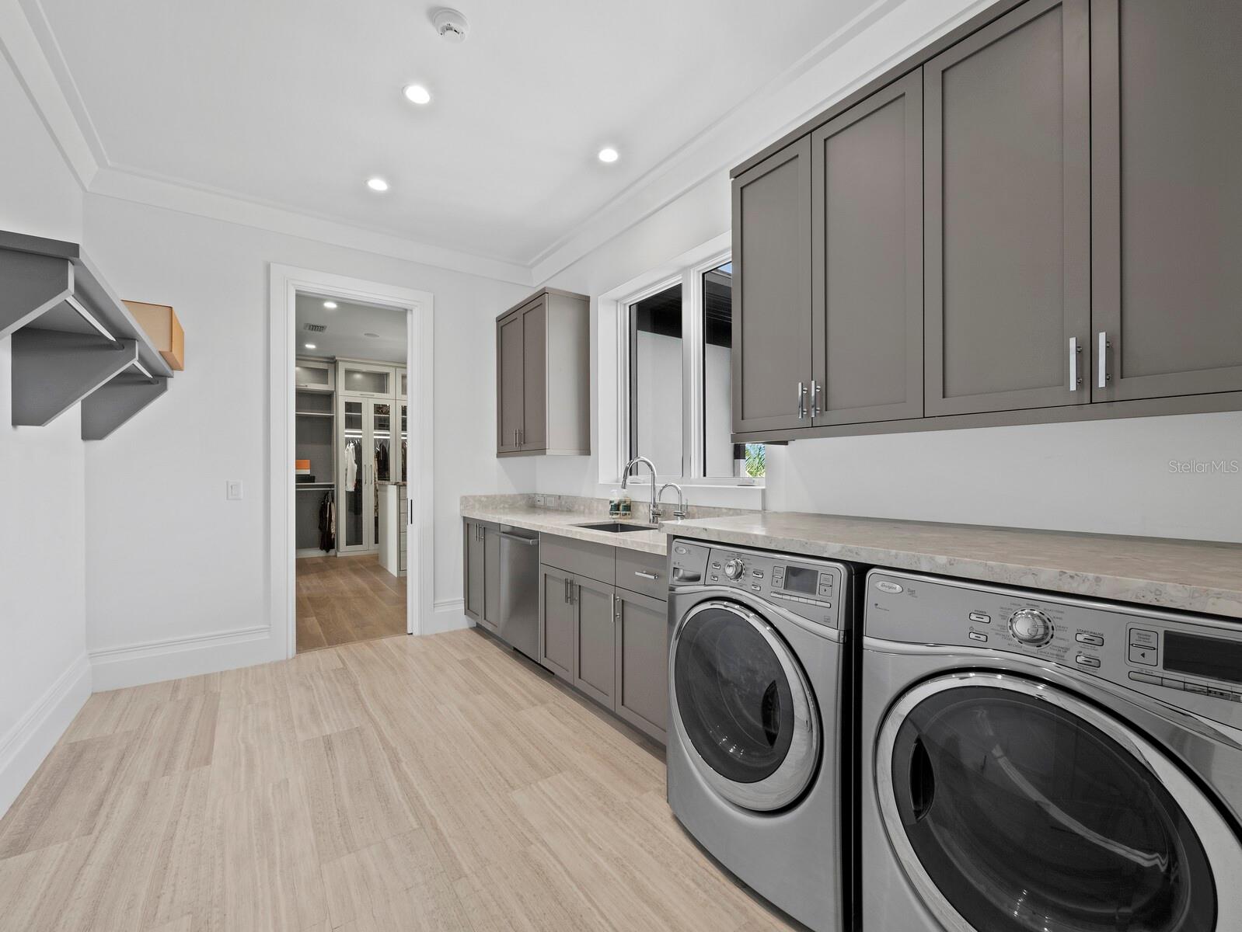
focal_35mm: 14
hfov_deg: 102.0
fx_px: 503
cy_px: 466
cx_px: 621
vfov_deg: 85.7
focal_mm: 7
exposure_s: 1/2
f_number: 11
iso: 320
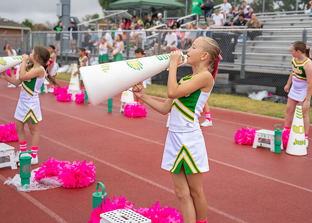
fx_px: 432
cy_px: 79
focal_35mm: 49
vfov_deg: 28.7
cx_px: 171
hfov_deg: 39.6
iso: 320
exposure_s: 1/1250
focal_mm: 35
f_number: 2.8
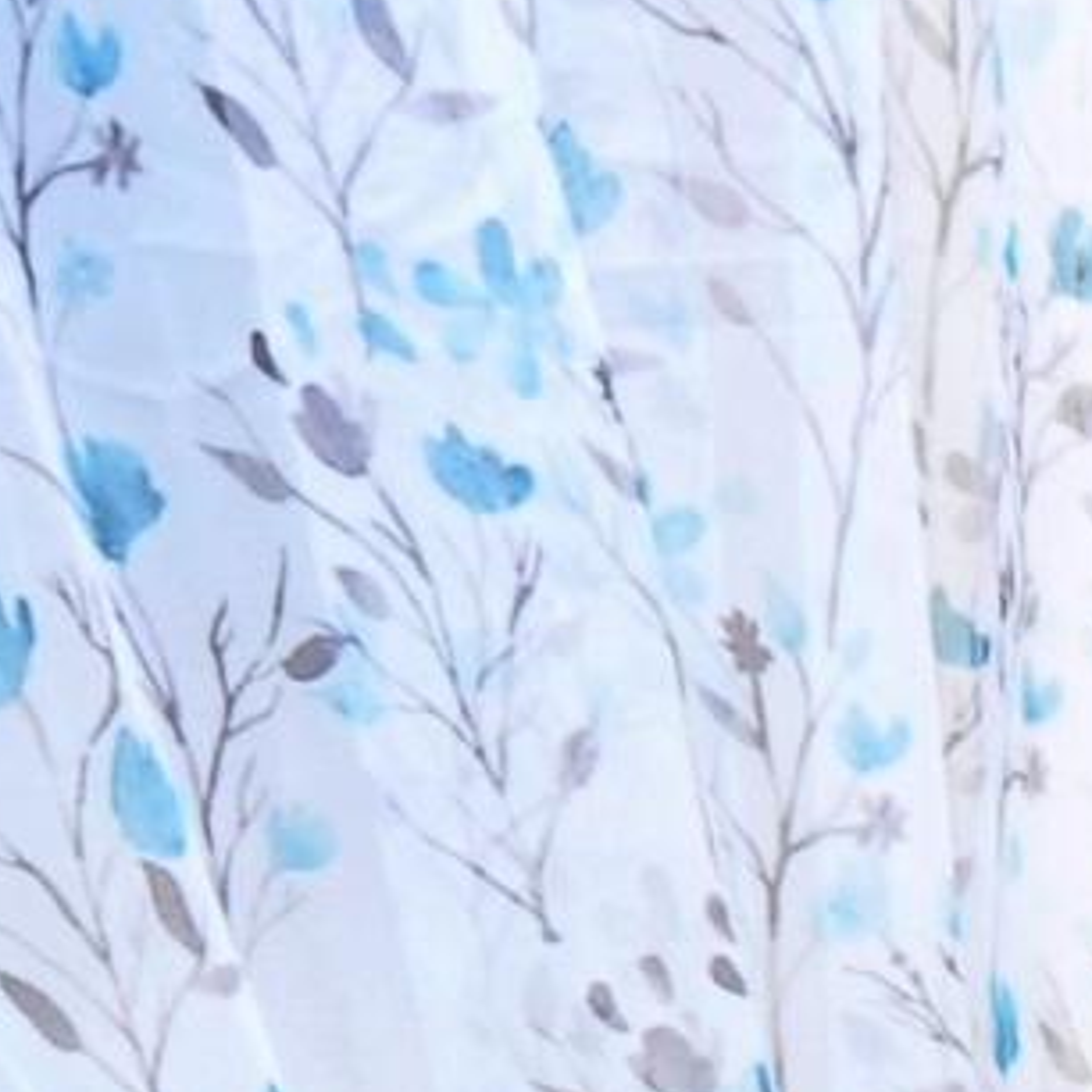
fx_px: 5354
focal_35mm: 150
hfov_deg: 8.7
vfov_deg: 9.7
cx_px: 3697
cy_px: 2991
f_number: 9
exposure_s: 1/30
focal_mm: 18
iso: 320
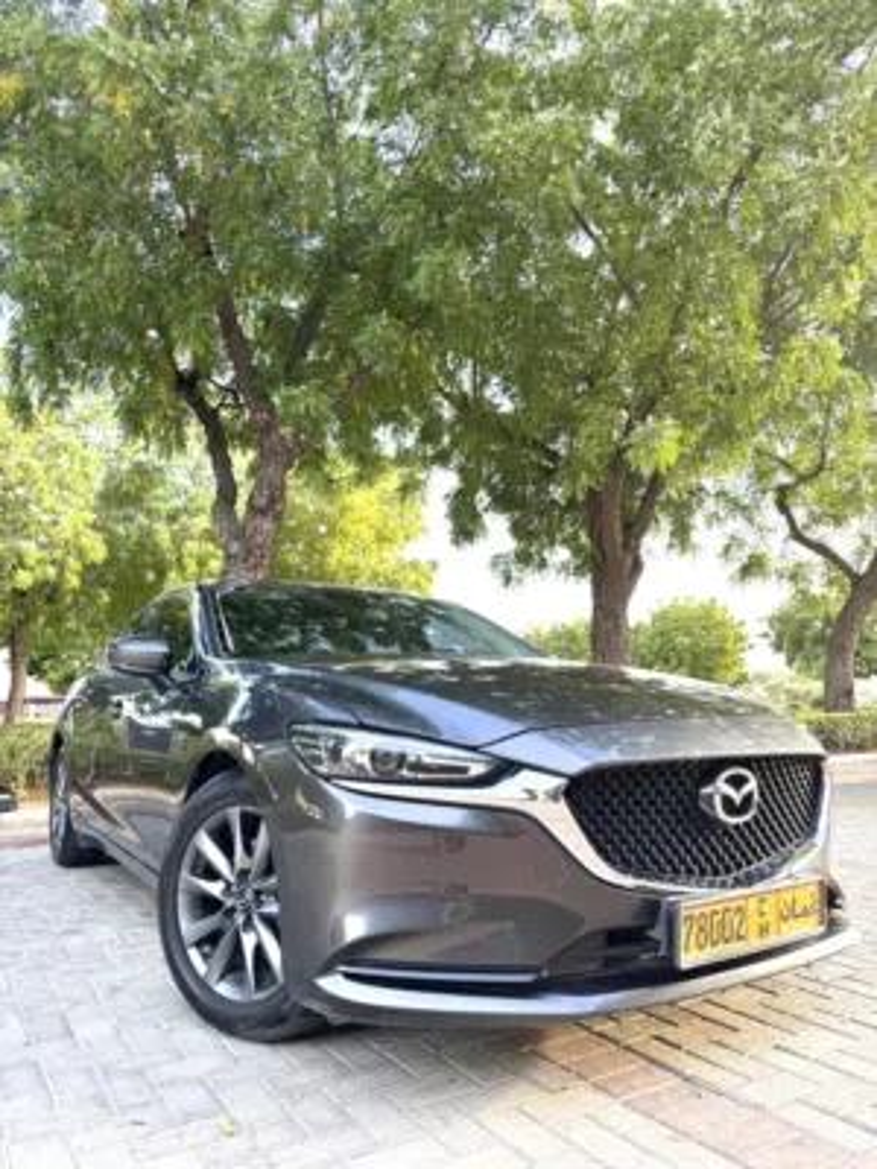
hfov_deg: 56.8
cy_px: 584
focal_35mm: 24
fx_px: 811
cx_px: 438
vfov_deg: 71.6
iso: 100
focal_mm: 6.76
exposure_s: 1/167
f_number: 1.78
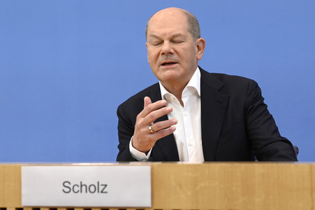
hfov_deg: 26.0
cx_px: 158
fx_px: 682
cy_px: 105
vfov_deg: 17.5
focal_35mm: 78
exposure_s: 1/1000
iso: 3200
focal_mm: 78
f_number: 5
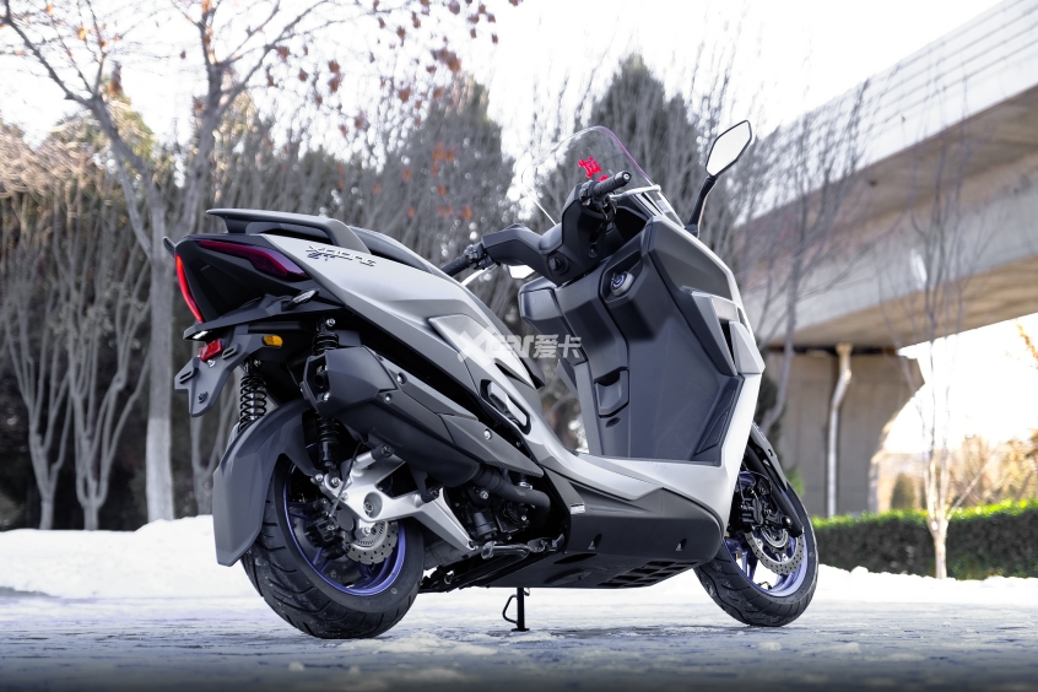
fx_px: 2393
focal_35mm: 83
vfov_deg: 16.5
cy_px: 346
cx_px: 519
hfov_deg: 24.5
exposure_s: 1/320
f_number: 2.8
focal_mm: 55
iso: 320
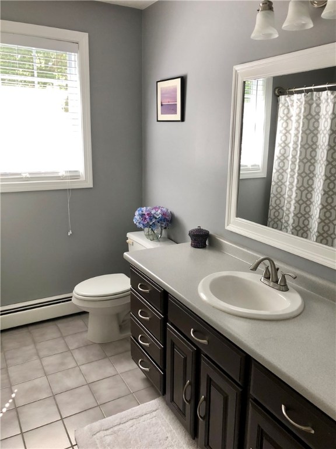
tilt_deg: -12.8
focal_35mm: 28
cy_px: 224
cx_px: 168
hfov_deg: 49.7
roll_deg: +0.0
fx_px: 362
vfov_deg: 63.4
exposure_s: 1/30
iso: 40
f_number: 1.8
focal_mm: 4
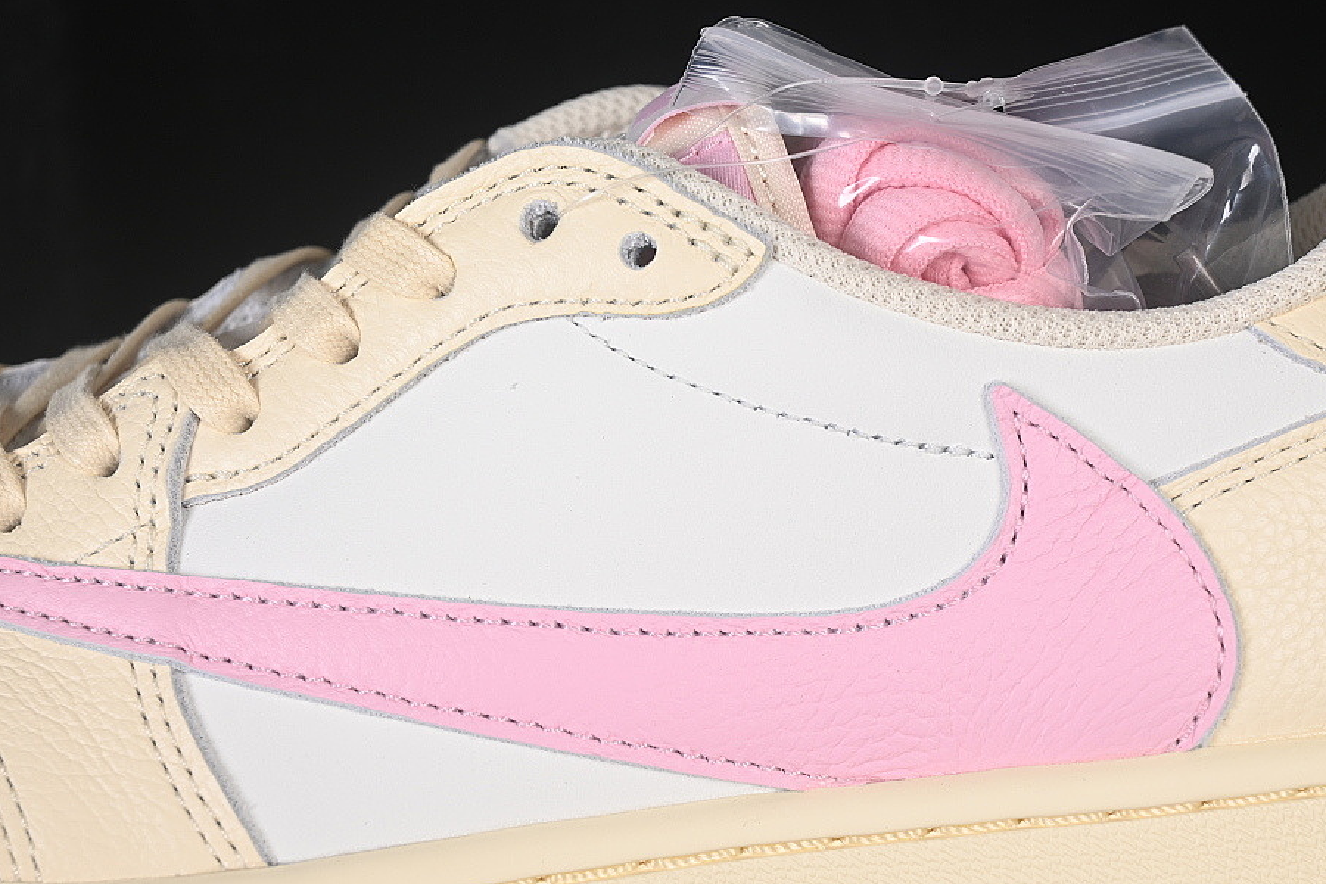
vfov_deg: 15.2
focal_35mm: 90
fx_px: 3315
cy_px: 523
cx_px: 722
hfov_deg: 22.6
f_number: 7.1
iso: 160
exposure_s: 1/80
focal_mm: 50
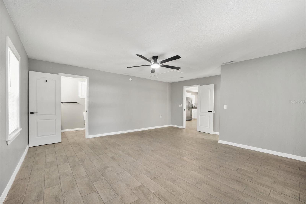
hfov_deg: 104.3
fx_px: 119
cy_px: 102
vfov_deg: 81.2
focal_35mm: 14
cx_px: 153
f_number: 7.1
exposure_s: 1/2.5
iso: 400
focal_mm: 14
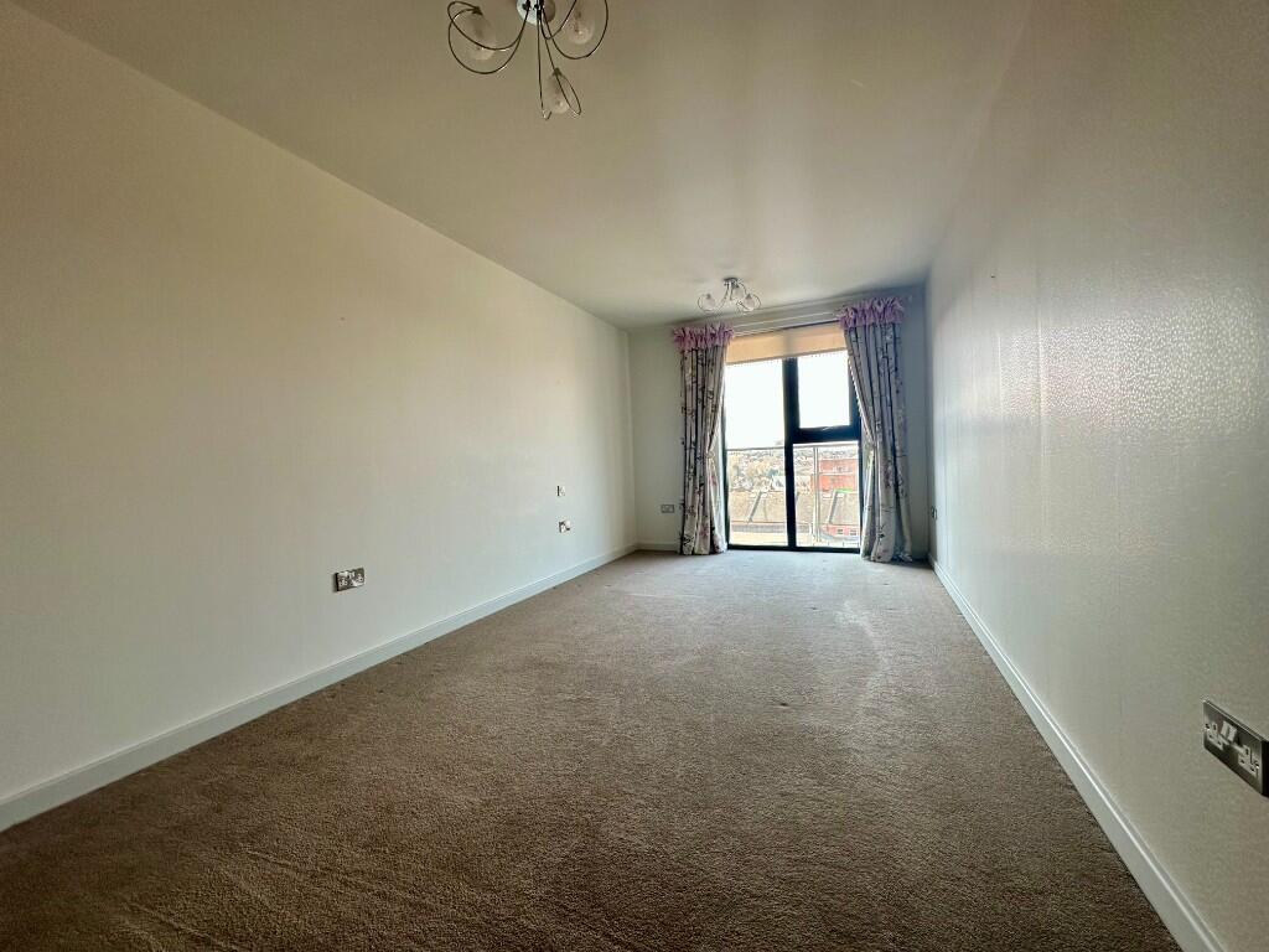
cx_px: 634
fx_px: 513
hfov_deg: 102.1
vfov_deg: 85.7
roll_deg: +2.3
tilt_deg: -1.2
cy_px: 476
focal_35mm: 14
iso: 80
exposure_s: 1/99
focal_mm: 2.22
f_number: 2.2
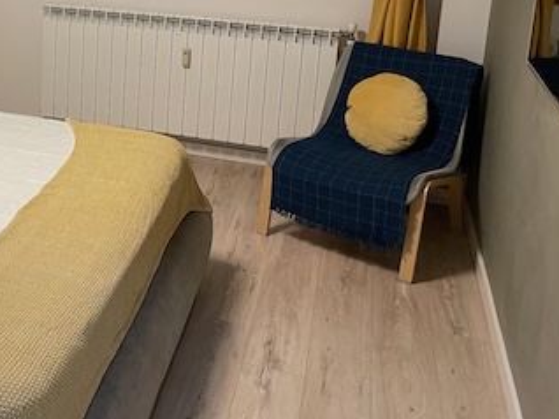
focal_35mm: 55
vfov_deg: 25.7
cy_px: 48
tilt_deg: -13.6
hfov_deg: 32.0
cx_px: -11
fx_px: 888
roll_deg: -2.1
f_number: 1.6
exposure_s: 1/50
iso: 200
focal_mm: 4.2
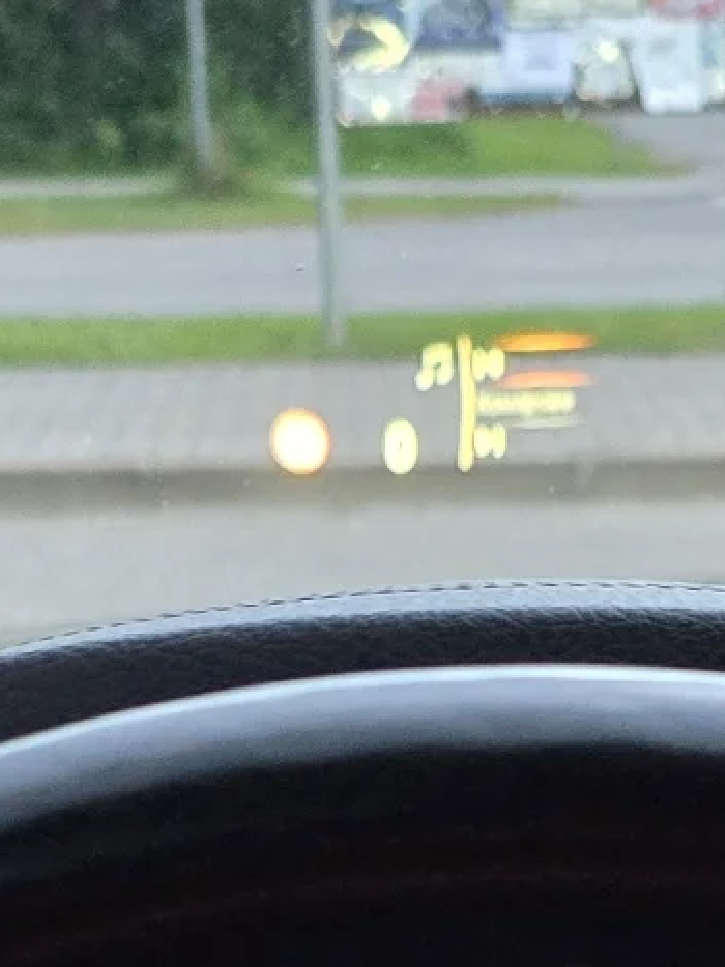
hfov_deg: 11.7
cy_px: 1826
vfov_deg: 13.7
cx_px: 470
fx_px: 3520
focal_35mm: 126
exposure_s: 1/100
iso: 2500
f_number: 1.7
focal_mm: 6.3
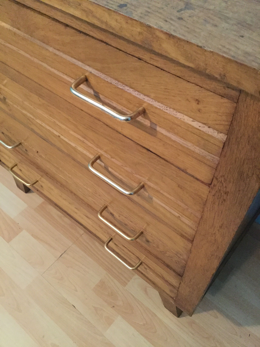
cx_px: 130
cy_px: 174
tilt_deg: -52.3
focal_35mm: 31
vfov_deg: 58.4
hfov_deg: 45.4
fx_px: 310
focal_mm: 3.3
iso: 320
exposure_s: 1/17
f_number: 2.4
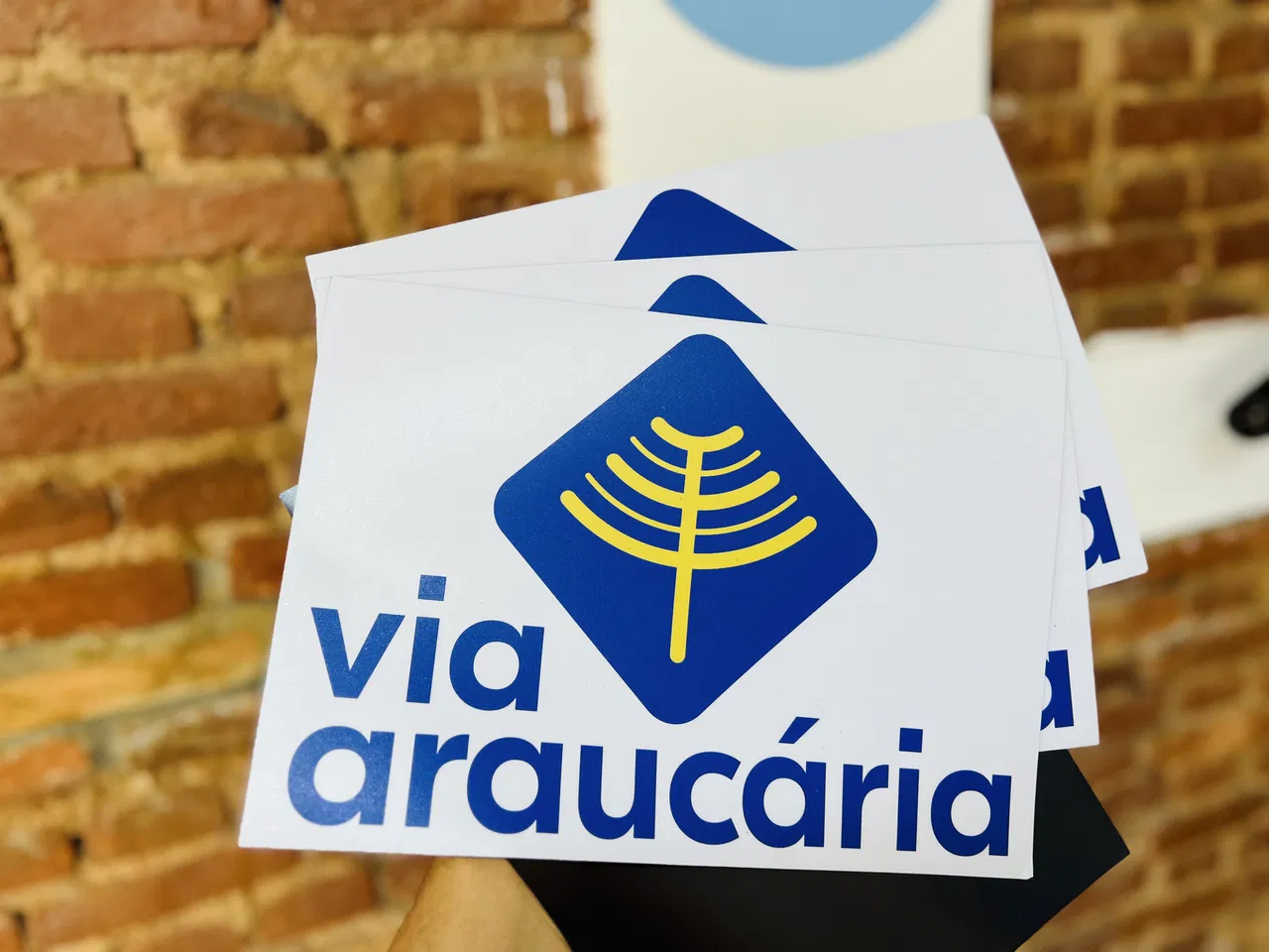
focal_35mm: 26
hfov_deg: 67.3
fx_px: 953
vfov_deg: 53.1
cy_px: 476
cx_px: 634
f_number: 1.5
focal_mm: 5.7
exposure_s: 1/120
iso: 64
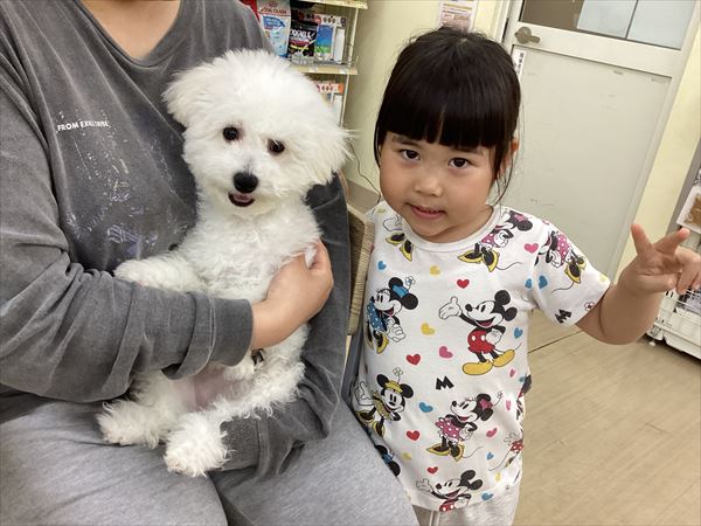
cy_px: 263
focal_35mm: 31
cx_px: 350
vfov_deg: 45.4
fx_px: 628
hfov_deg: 58.4
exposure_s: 1/60
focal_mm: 3.3
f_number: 2.4
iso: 125
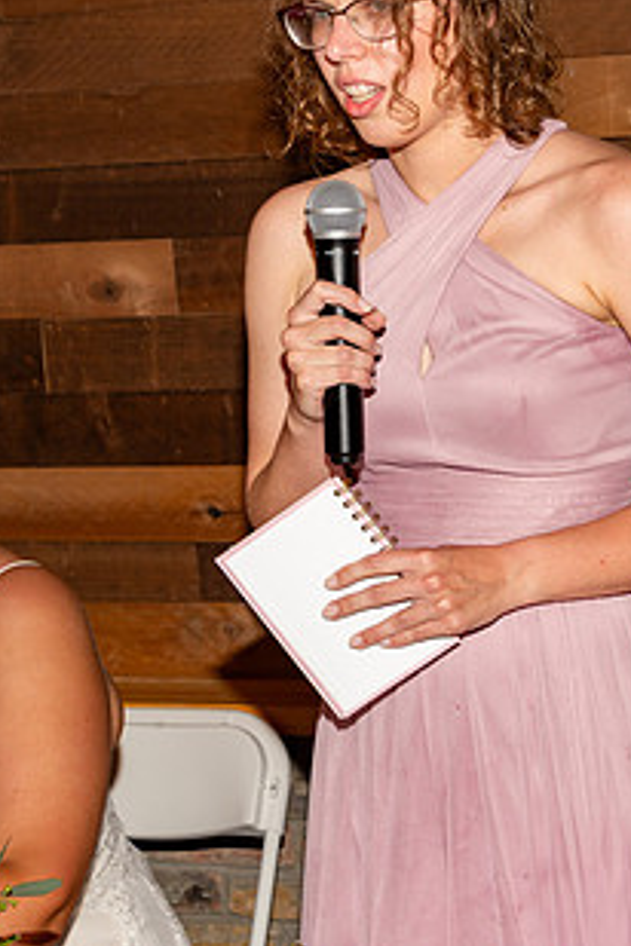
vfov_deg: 19.9
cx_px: 447
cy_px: 260
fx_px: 2682
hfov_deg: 13.4
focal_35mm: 102
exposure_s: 1/125
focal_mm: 70
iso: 400
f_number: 8
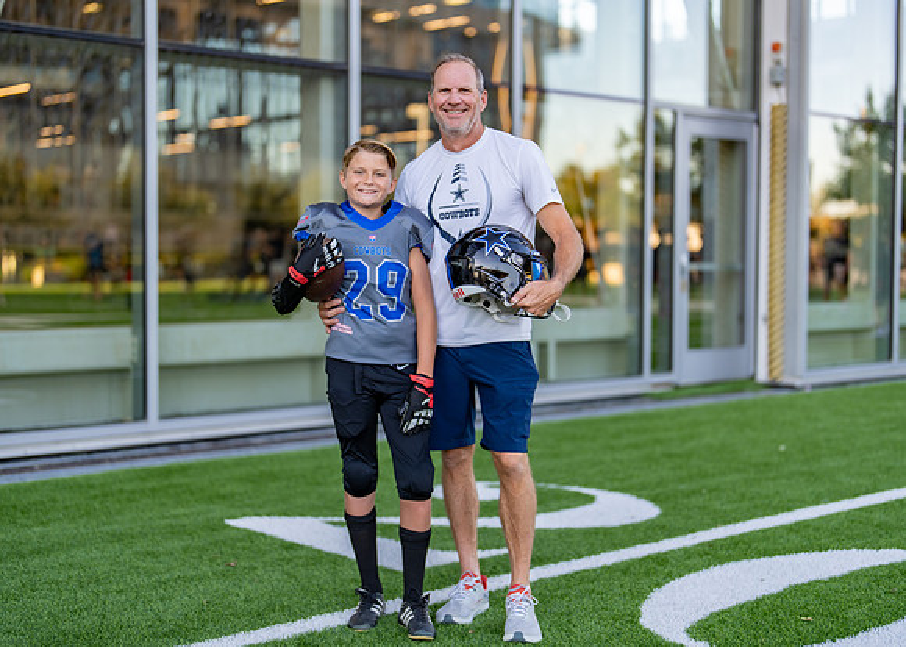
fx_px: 1410
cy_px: 319
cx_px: 446
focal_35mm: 55
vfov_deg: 25.8
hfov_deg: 35.6
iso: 100
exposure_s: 1/640
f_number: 1.2
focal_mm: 50
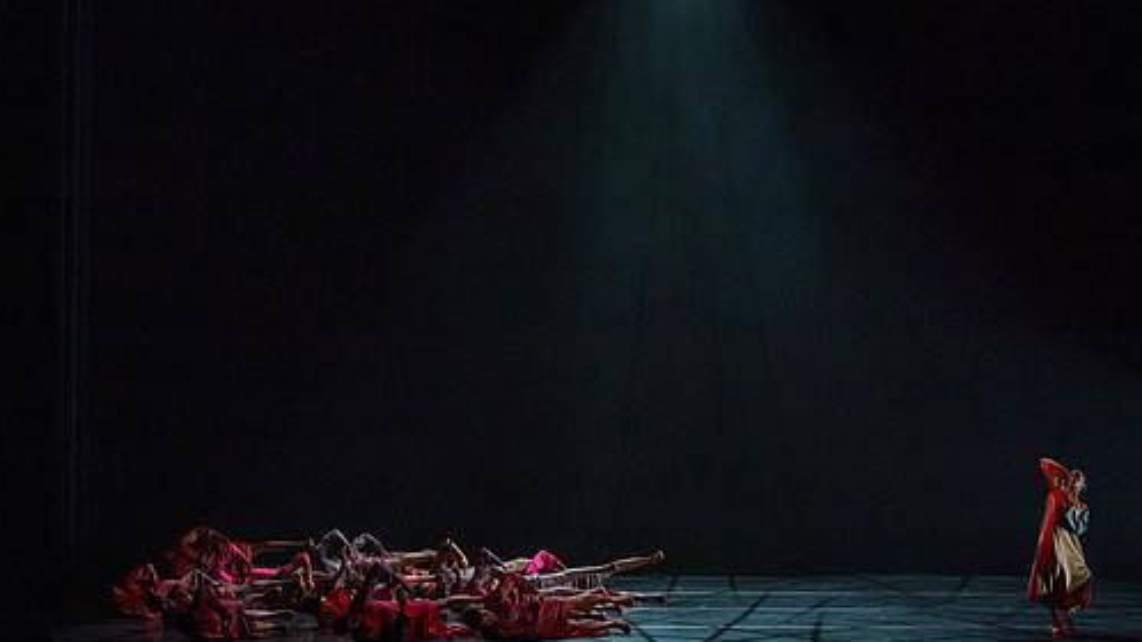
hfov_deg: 17.6
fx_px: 3694
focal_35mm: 122
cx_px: 654
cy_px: 219
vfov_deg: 9.9
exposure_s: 1/250
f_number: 5.6
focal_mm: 100
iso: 5000
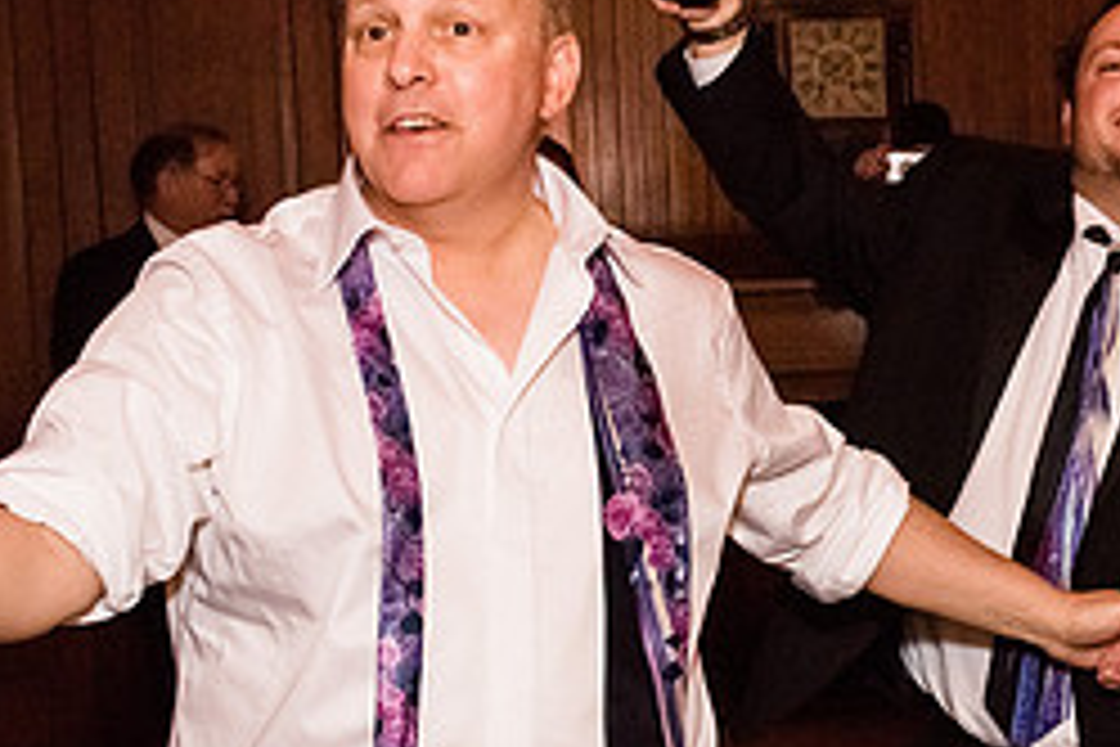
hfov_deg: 30.3
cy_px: 388
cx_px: 972
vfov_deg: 21.2
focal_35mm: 64
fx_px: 1991
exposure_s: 1/100
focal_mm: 24
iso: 2200
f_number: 9
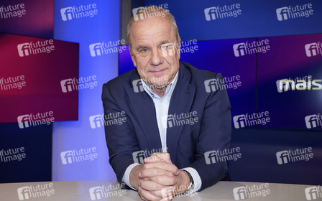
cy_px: 102
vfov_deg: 32.0
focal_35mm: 40
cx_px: 161
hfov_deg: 49.3
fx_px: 351
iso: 1600
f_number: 5
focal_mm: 39
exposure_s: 1/125
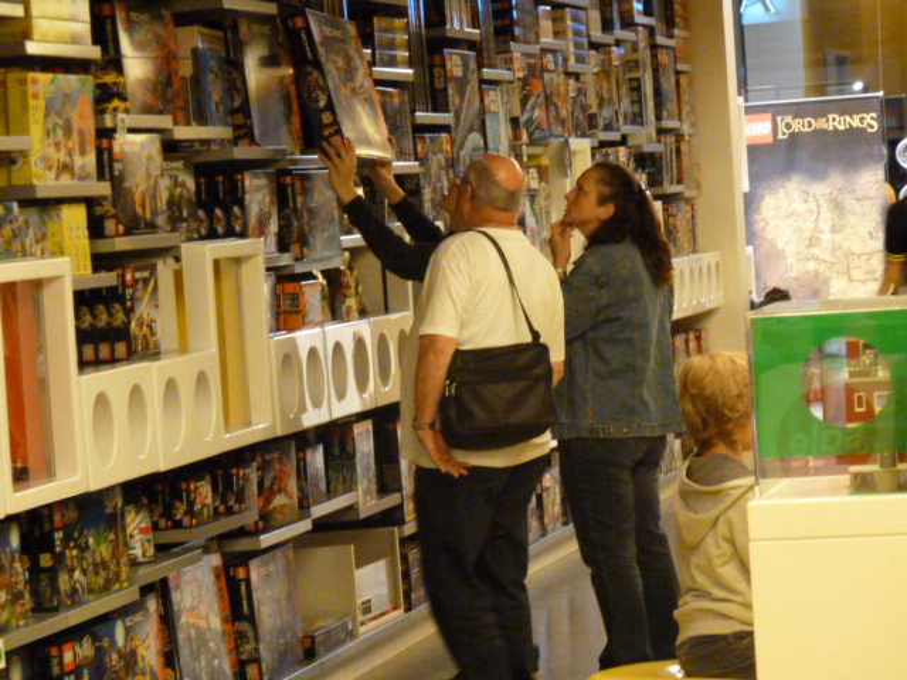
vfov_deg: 10.1
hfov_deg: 13.4
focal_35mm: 147
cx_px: 454
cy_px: 340
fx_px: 3852
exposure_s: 1/25
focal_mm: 24.1
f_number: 4.5
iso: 800
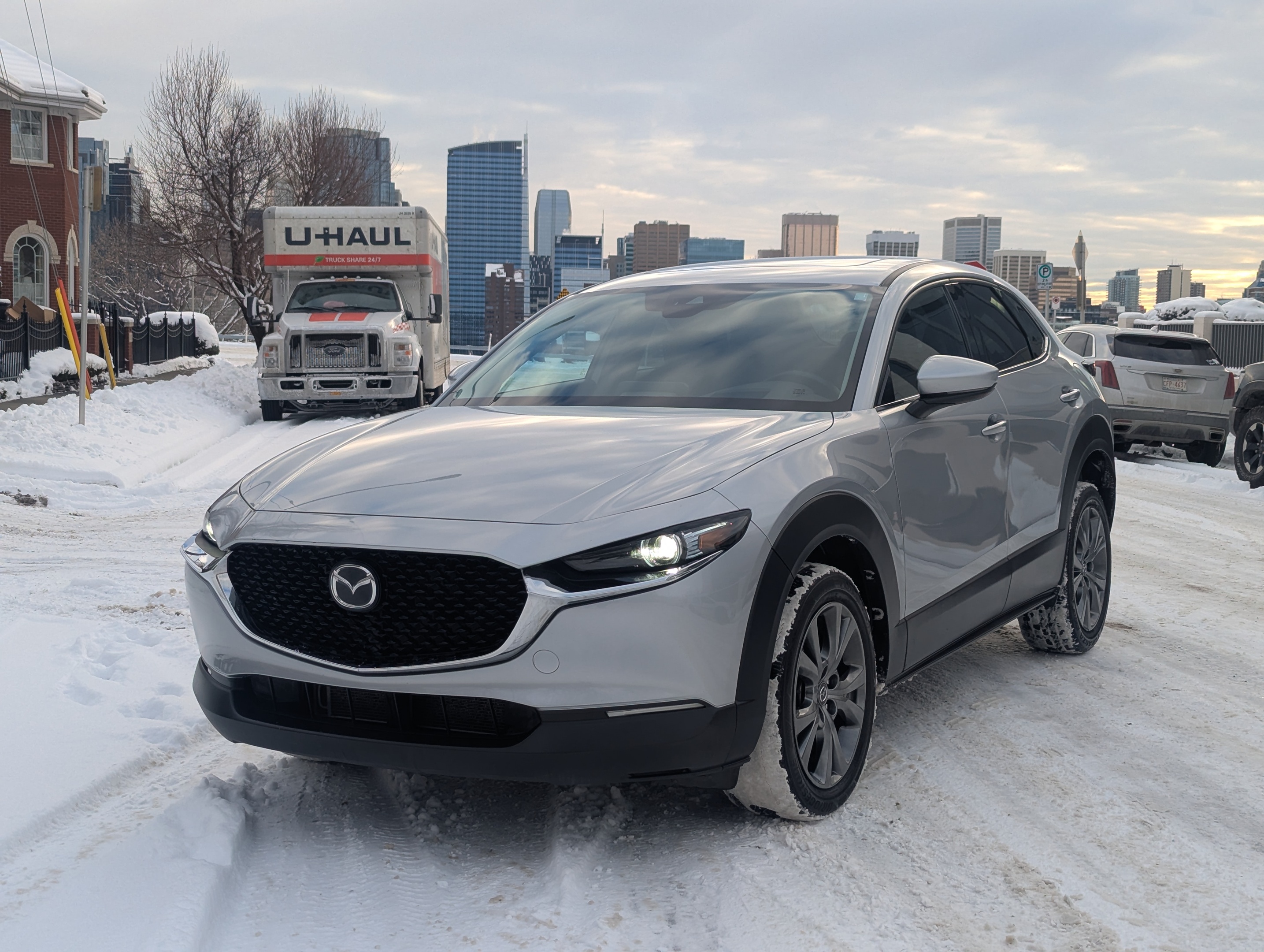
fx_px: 1755
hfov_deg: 39.6
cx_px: 632
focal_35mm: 48
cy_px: 476
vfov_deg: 30.3
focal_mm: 6.81
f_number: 1.85
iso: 45
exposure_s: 1/598
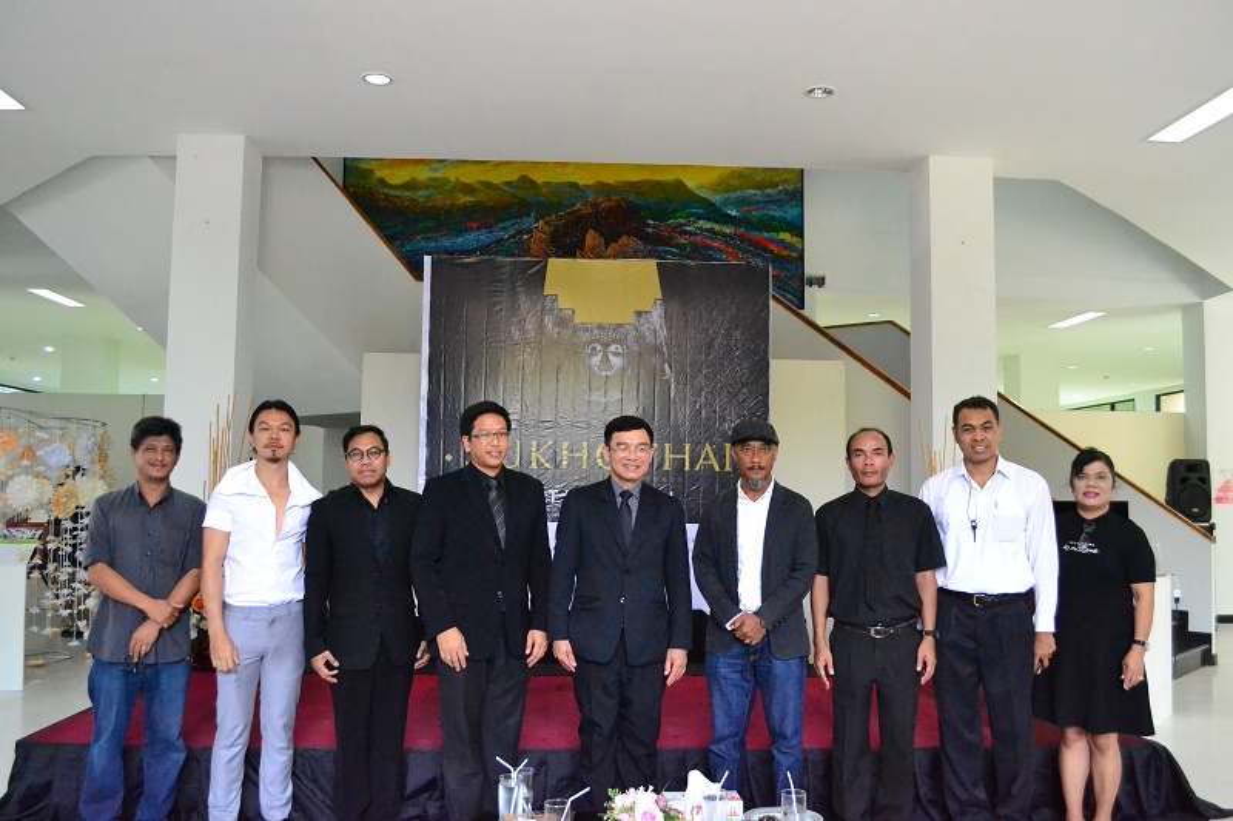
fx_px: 1027
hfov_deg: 61.9
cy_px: 410
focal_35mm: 30
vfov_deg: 43.6
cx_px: 616
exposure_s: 1/500
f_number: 5
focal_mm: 20
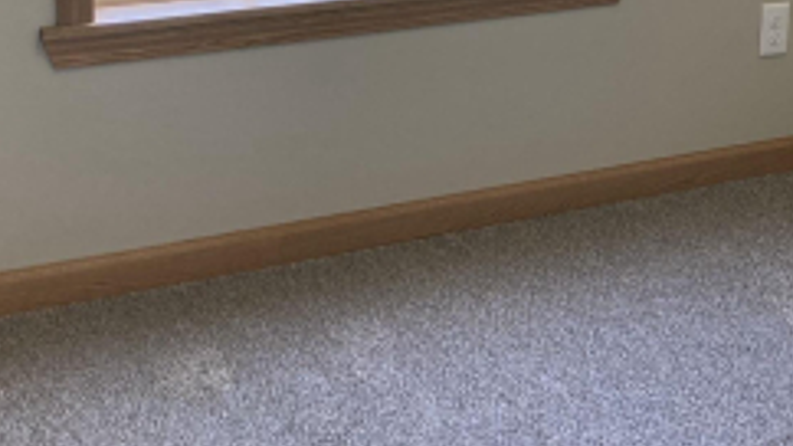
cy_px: -85
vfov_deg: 14.0
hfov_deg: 24.5
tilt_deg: -9.1
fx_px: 1766
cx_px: 729
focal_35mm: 84
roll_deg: -2.5
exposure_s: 1/120
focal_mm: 3.99
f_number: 1.8
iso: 50
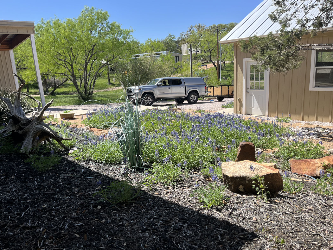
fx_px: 250
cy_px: 125
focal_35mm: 26
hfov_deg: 67.3
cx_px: 166
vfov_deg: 53.1
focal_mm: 5.1
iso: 50
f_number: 1.6
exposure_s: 1/2222
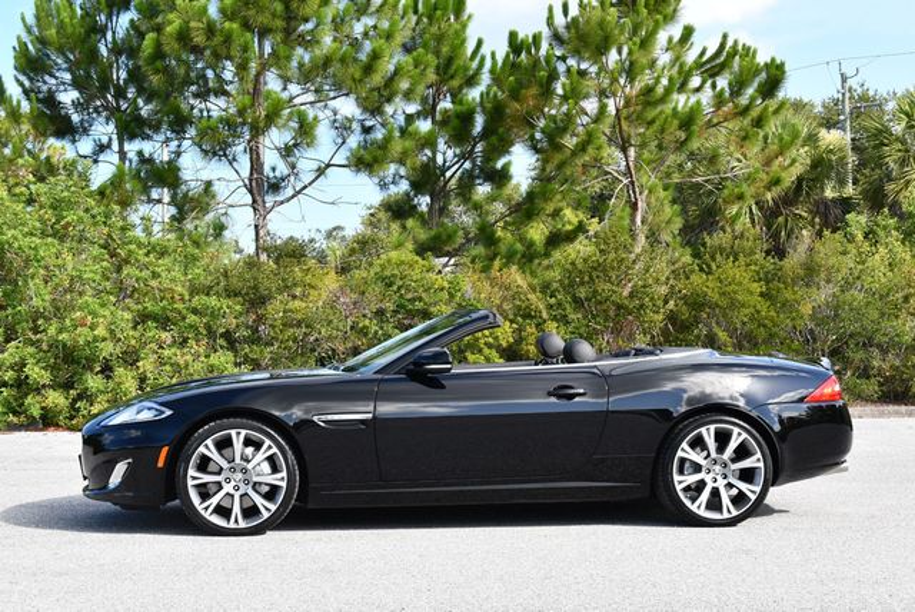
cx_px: 458
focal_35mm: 56
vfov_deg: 24.2
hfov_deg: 35.6
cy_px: 306
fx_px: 1425
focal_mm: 28
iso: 200
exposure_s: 1/250
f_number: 7.1
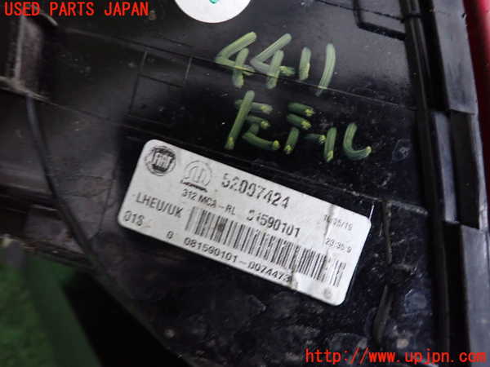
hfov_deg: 69.4
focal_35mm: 25
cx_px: 245
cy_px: 184
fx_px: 354
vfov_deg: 54.9
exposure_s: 1/30
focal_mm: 4.5
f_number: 2
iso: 640
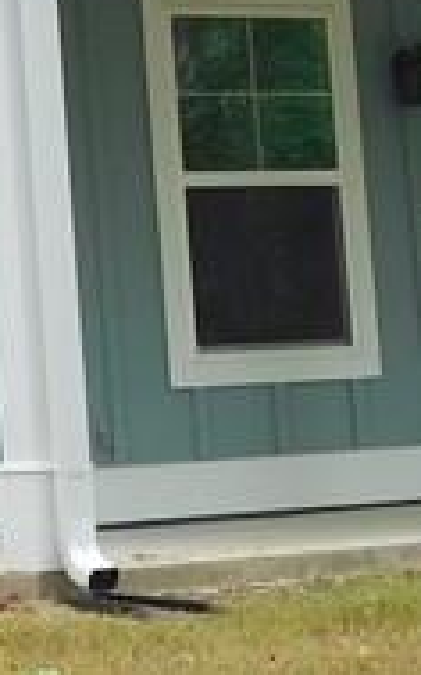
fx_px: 2958
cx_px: -39
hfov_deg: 8.1
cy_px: -111
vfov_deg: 12.7
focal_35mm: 161
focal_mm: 4.9
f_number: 3.2
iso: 125
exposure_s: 1/100
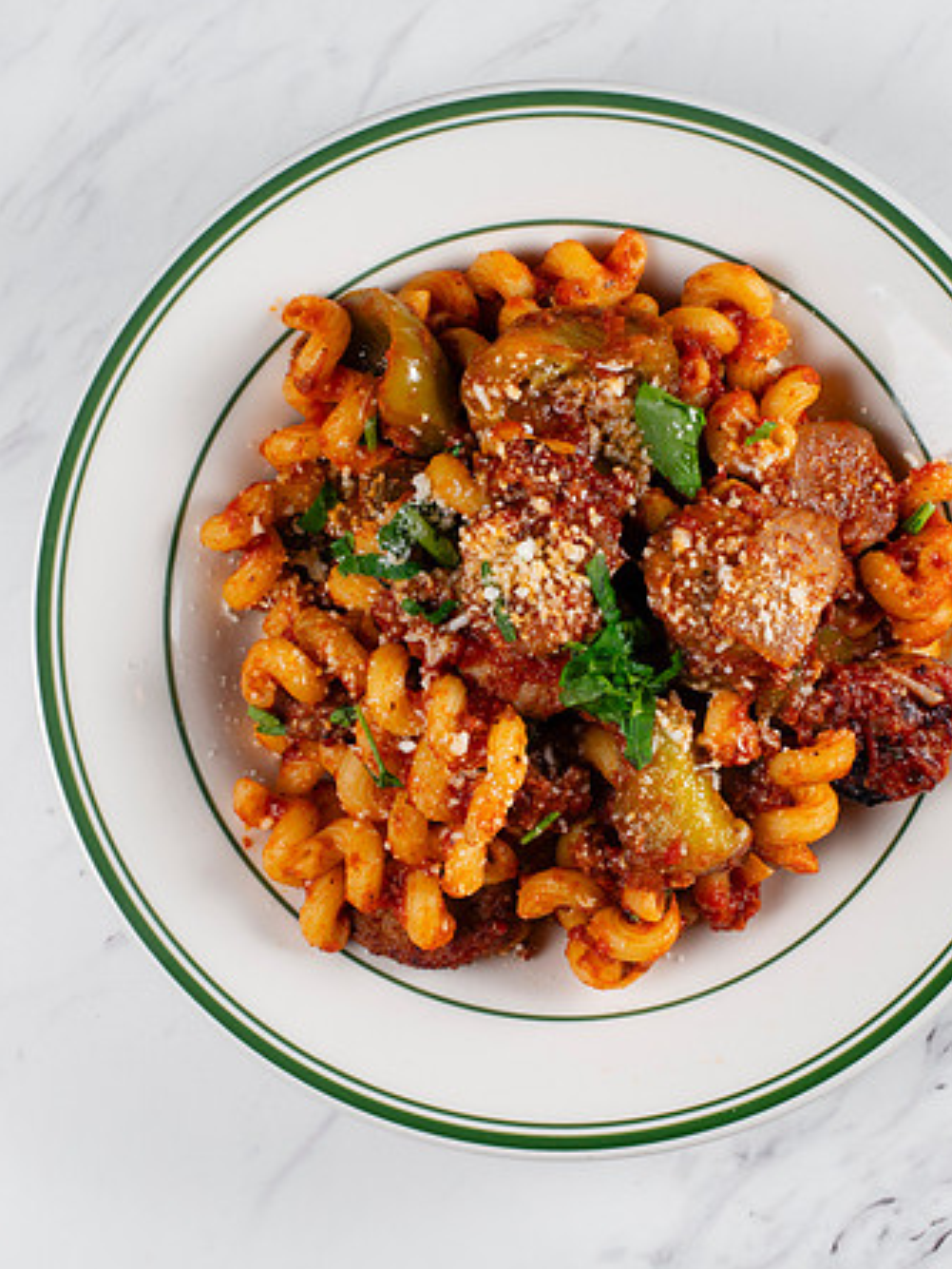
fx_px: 2969
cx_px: 528
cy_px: 705
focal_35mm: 81
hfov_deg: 18.2
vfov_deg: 24.1
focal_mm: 50
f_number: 13
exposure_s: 1/250
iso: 200
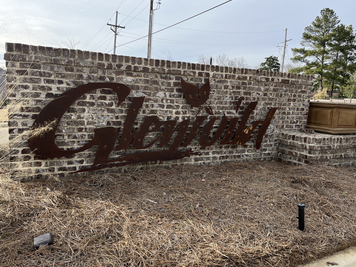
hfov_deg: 65.3
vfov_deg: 51.4
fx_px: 278
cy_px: 134
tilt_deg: -7.0
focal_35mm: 27
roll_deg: -5.1
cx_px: 183
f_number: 1.6
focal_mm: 5.1
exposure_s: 1/1776
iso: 50
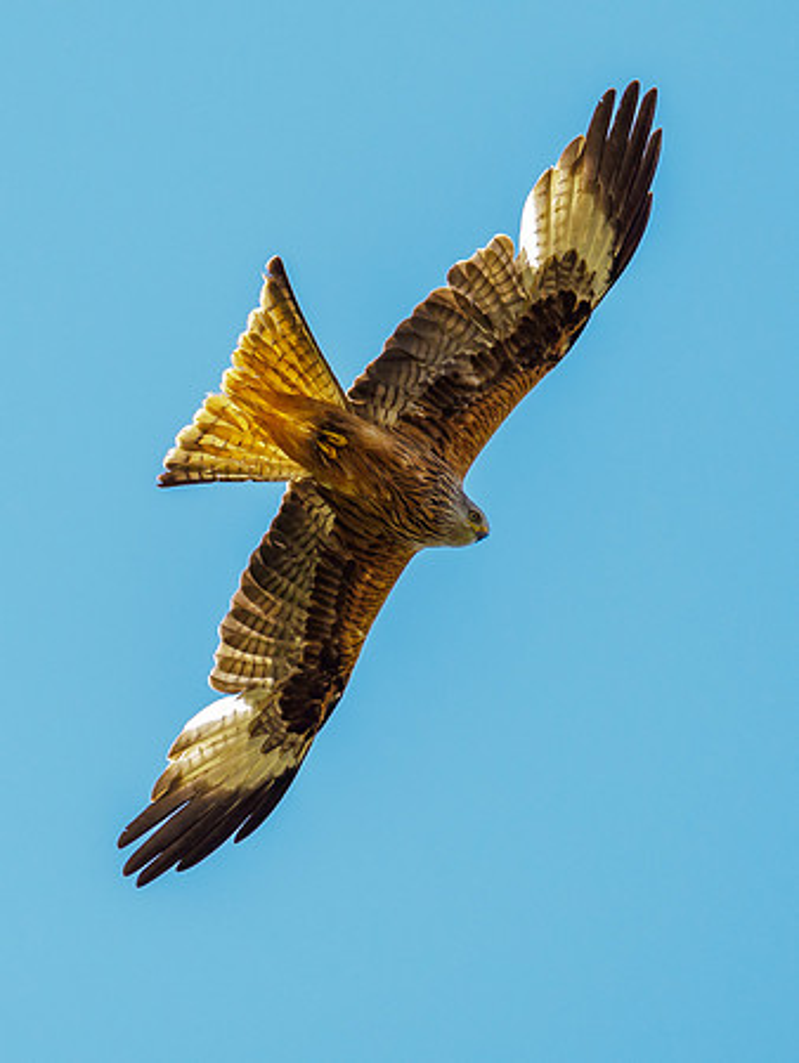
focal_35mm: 1053
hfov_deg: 1.4
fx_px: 32363
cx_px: -134
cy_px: 365
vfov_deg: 1.9
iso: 1600
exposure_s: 1/1250
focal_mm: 300
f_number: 4.5
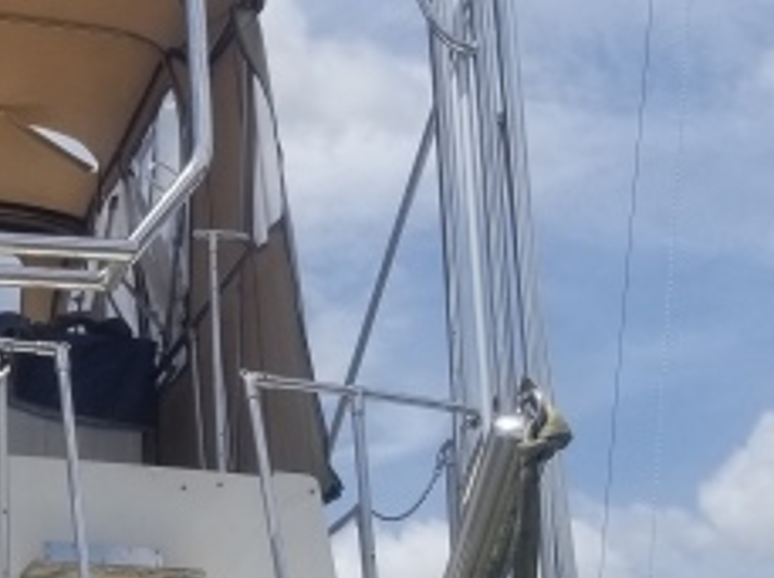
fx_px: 2032
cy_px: 365
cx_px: -122
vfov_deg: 16.2
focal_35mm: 91
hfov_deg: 20.4
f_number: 1.7
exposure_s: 1/3448
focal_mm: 4.25
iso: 50
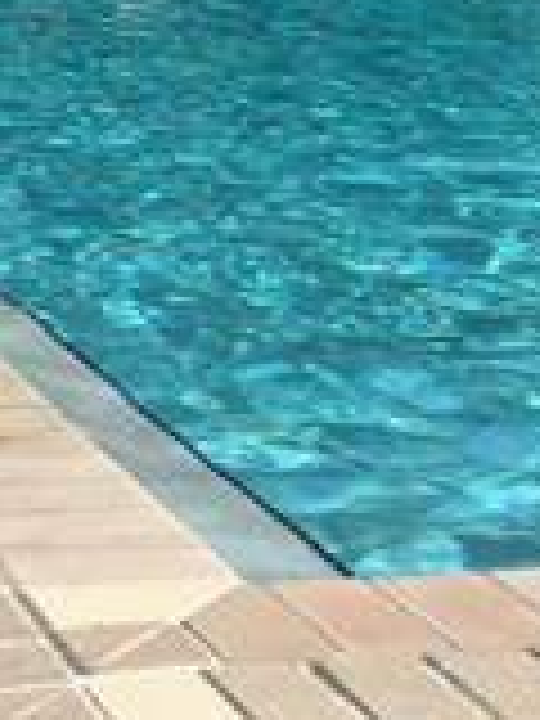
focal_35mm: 116
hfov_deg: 12.8
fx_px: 2413
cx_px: 284
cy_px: 112
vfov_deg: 16.8
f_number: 2.2
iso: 25
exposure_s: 1/894
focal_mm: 4.15
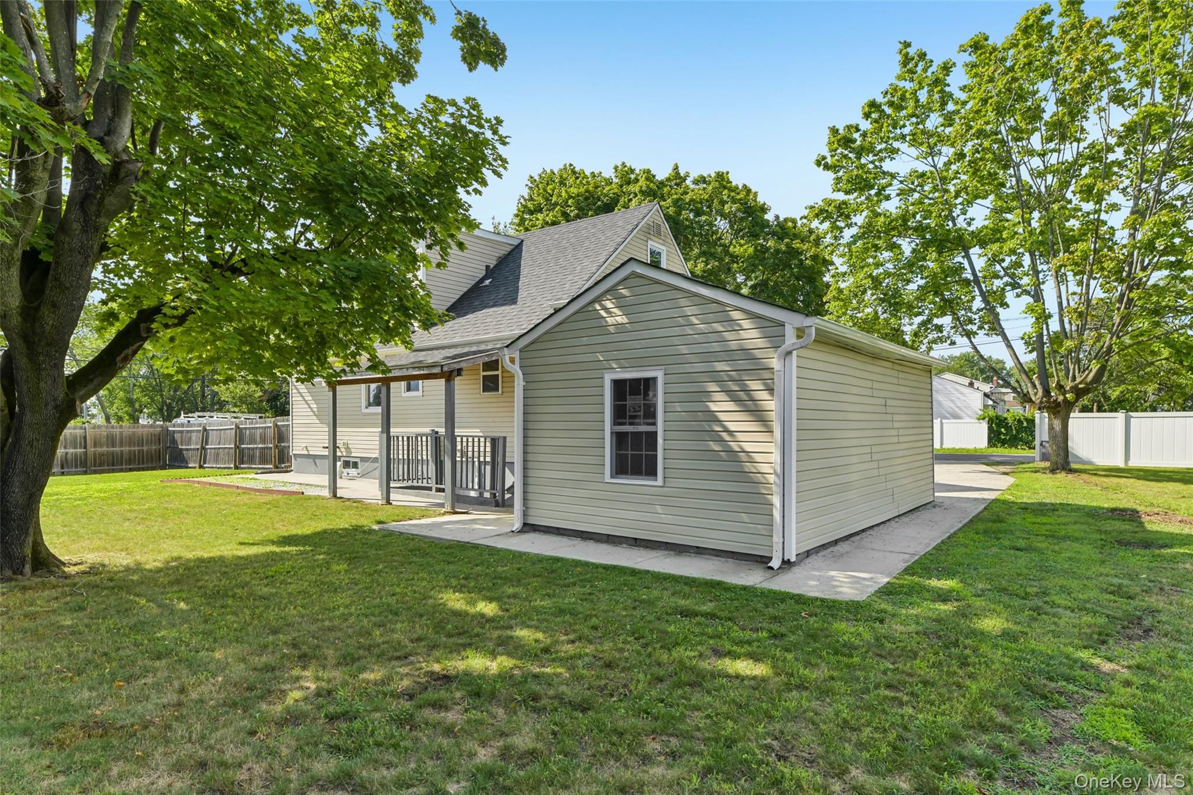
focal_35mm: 20
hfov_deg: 84.0
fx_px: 663
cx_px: 596
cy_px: 398
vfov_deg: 61.9
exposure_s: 1/200
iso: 250
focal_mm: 20
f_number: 9
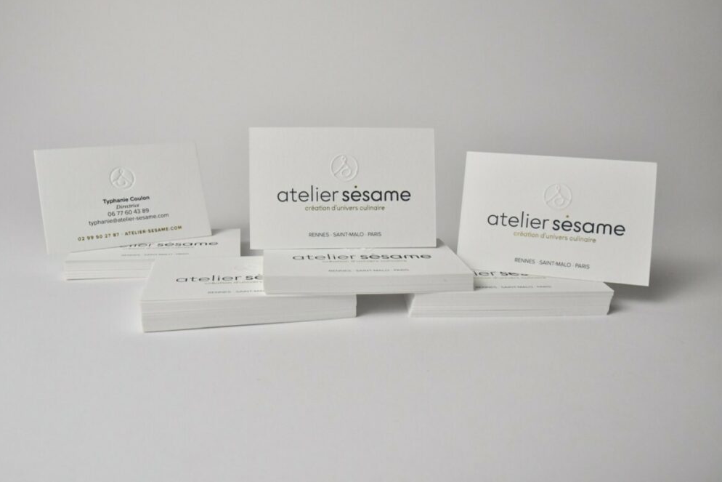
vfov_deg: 38.9
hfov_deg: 55.8
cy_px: 234
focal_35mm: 34
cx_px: 352
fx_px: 682
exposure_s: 1/200
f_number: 10
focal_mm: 22
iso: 2500
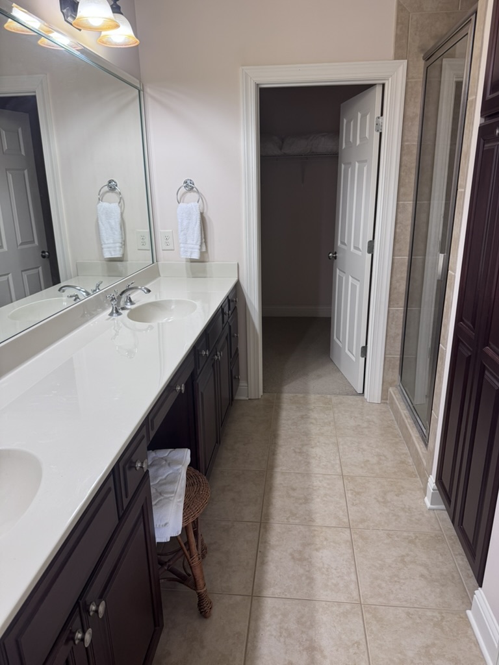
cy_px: 332
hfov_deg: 56.8
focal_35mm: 24
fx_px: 461
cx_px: 250
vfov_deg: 71.6
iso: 100
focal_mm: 6.76
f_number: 1.78
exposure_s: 1/120
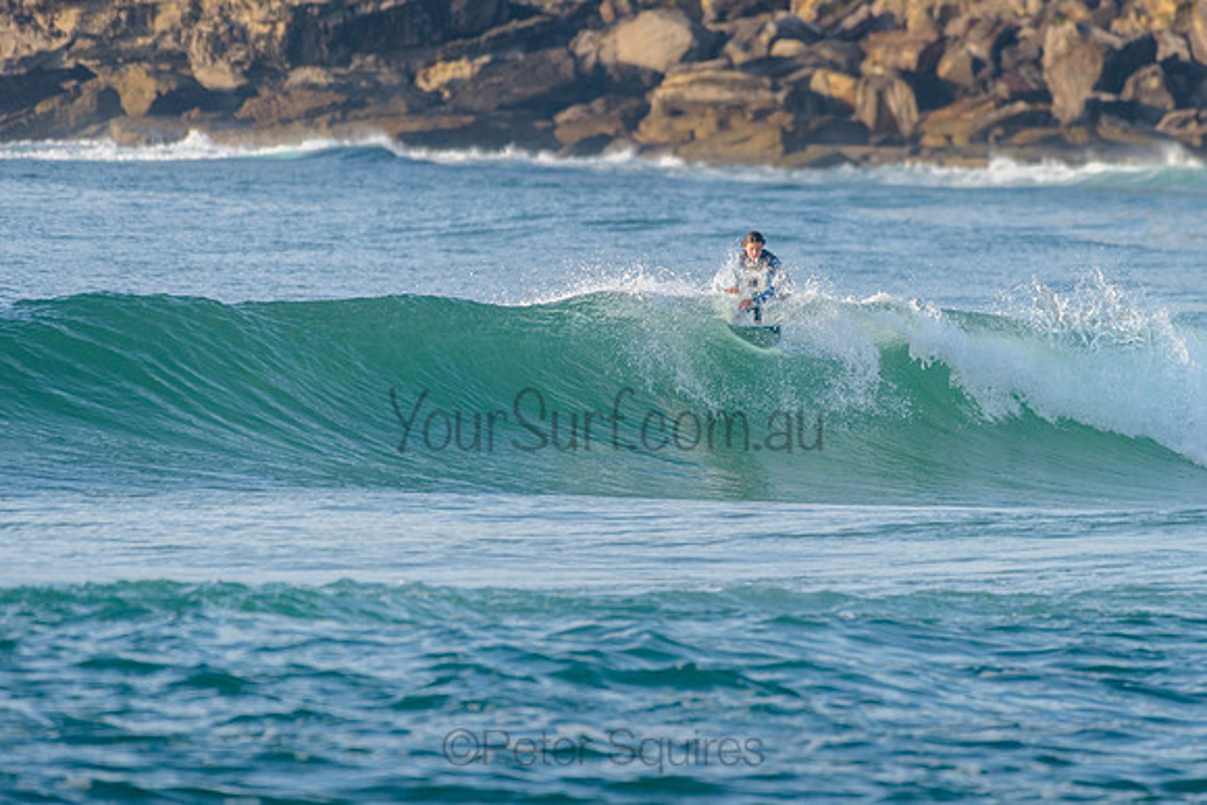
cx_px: 734
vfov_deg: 2.2
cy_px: 323
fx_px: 20561
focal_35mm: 613
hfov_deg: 3.4
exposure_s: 1/2000
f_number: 5.6
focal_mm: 500
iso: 720
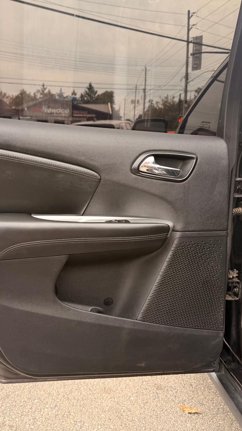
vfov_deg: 56.6
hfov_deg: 33.4
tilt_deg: -10.9
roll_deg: -0.6
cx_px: 78
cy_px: 216
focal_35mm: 35
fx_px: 399
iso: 100
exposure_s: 1/333
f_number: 1.78
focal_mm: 6.76
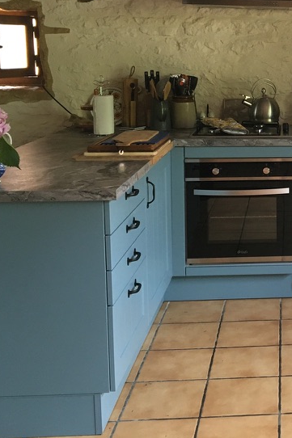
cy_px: 132
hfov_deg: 22.2
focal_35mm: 57
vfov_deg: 34.6
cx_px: 338
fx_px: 694
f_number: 2.2
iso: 125
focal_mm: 4.15
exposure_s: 1/33
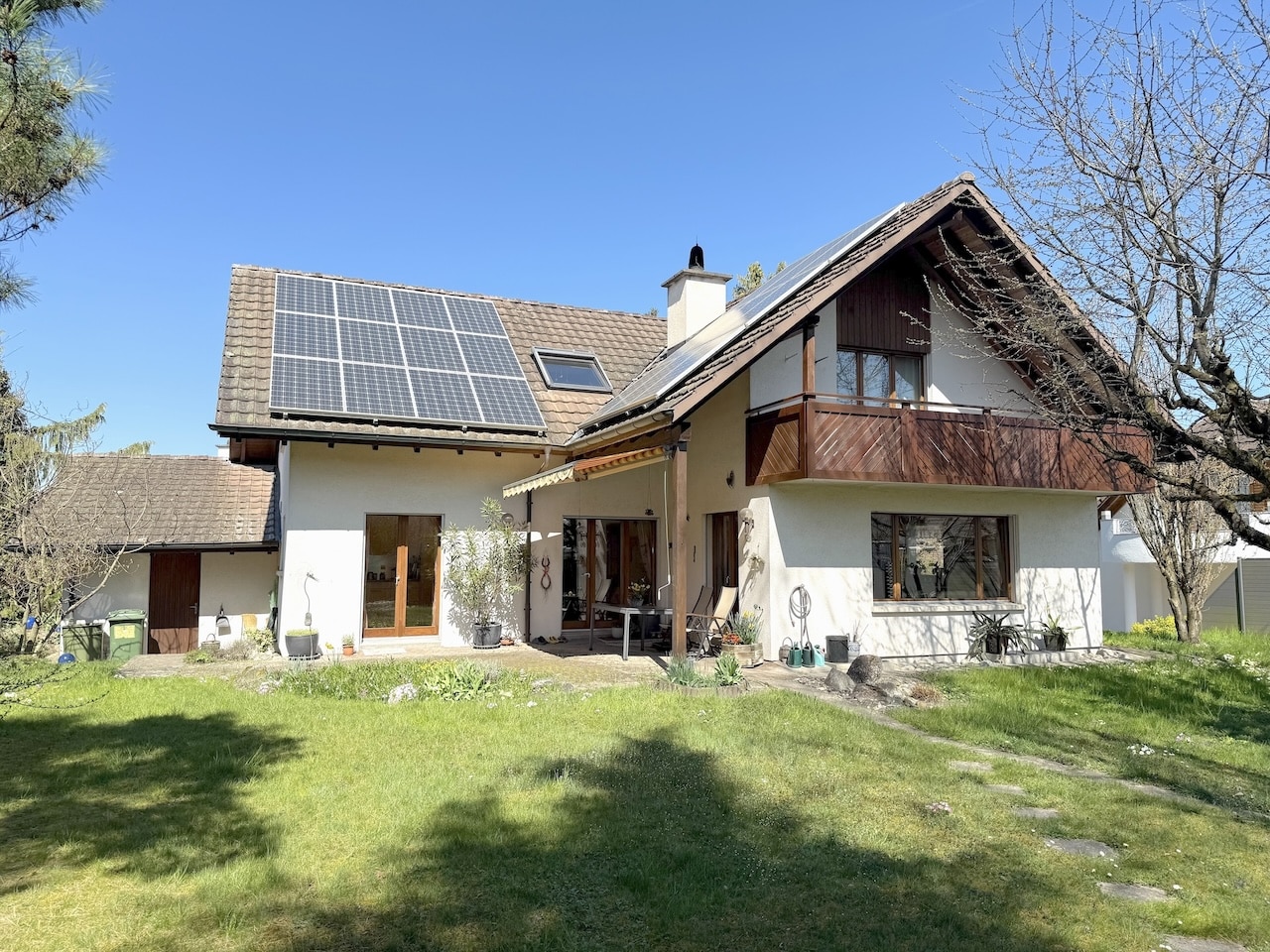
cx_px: 635
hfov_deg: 71.6
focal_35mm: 24
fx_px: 881
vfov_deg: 56.8
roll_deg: -0.1
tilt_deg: +5.0
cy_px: 476
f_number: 1.78
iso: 80
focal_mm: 6.76
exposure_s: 1/3145
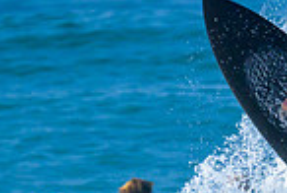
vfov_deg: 0.6
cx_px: 463
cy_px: 347
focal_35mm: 2219
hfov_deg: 0.9
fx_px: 17726
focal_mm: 410
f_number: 7.6
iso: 500
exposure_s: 1/2000
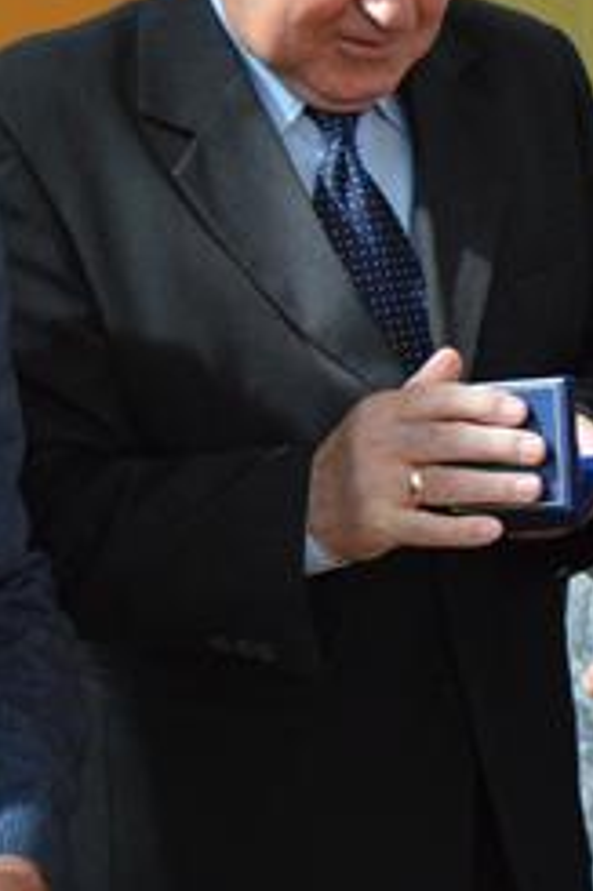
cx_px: 757
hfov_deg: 14.1
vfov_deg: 21.9
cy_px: 567
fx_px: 2301
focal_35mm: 93
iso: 3200
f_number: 3.8
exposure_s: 1/500
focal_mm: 24
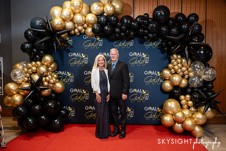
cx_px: 113
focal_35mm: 29
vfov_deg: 45.6
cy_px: 76
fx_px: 179
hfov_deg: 64.4
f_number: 3.2
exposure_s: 1/160
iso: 1000
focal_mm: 28
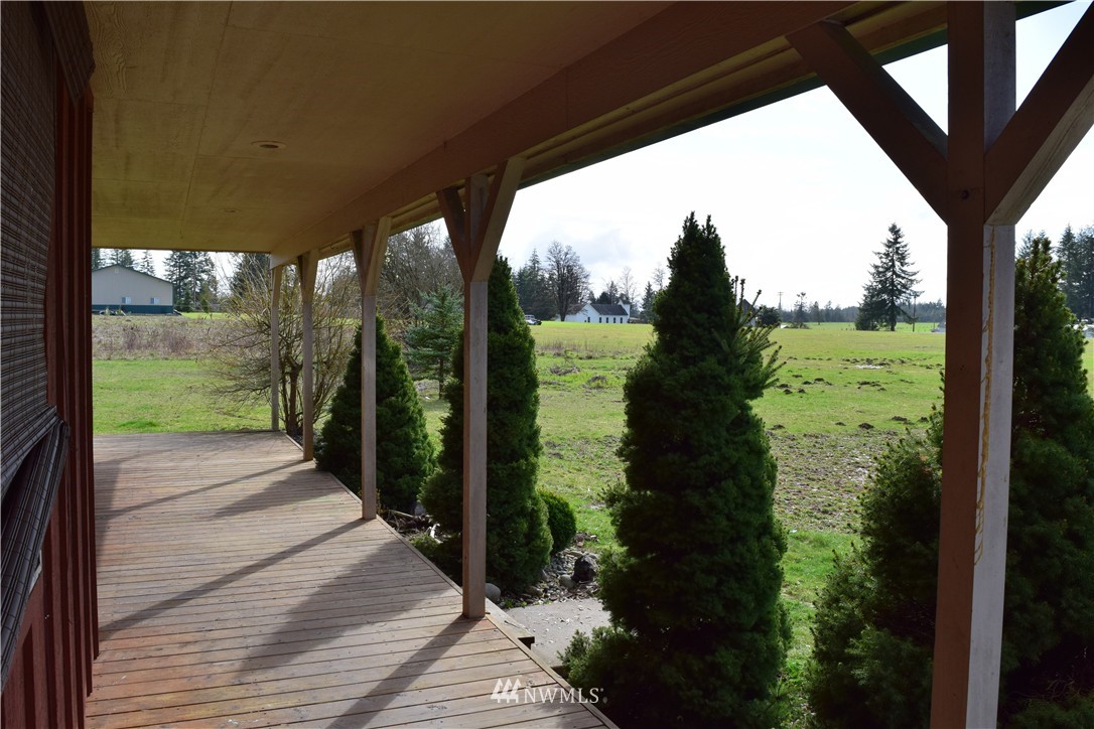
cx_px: 547
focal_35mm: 30
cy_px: 364
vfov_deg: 43.6
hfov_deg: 61.9
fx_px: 912
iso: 400
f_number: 11
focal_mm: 20
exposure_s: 1/500
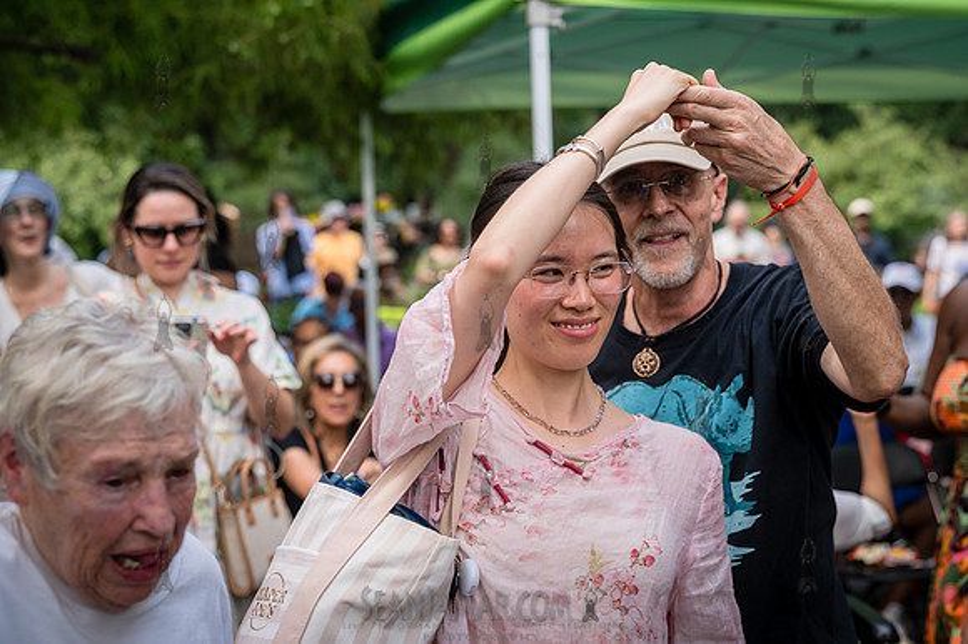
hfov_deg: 30.5
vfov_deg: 20.6
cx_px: 484
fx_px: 1774
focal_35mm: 66
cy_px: 322
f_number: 4
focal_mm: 66
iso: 640
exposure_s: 1/1000
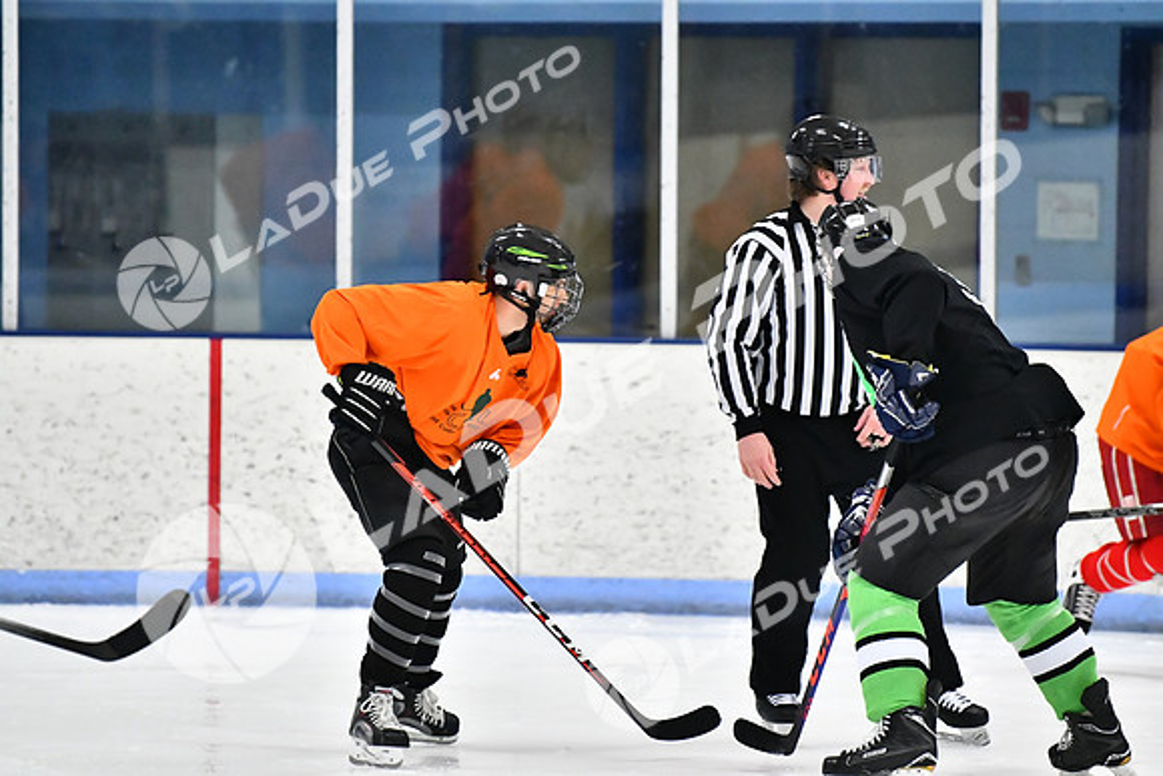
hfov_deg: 7.4
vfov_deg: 5.0
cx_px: 582
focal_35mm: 278
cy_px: 388
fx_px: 8966
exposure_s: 1/1250
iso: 6400
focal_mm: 185
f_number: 2.8
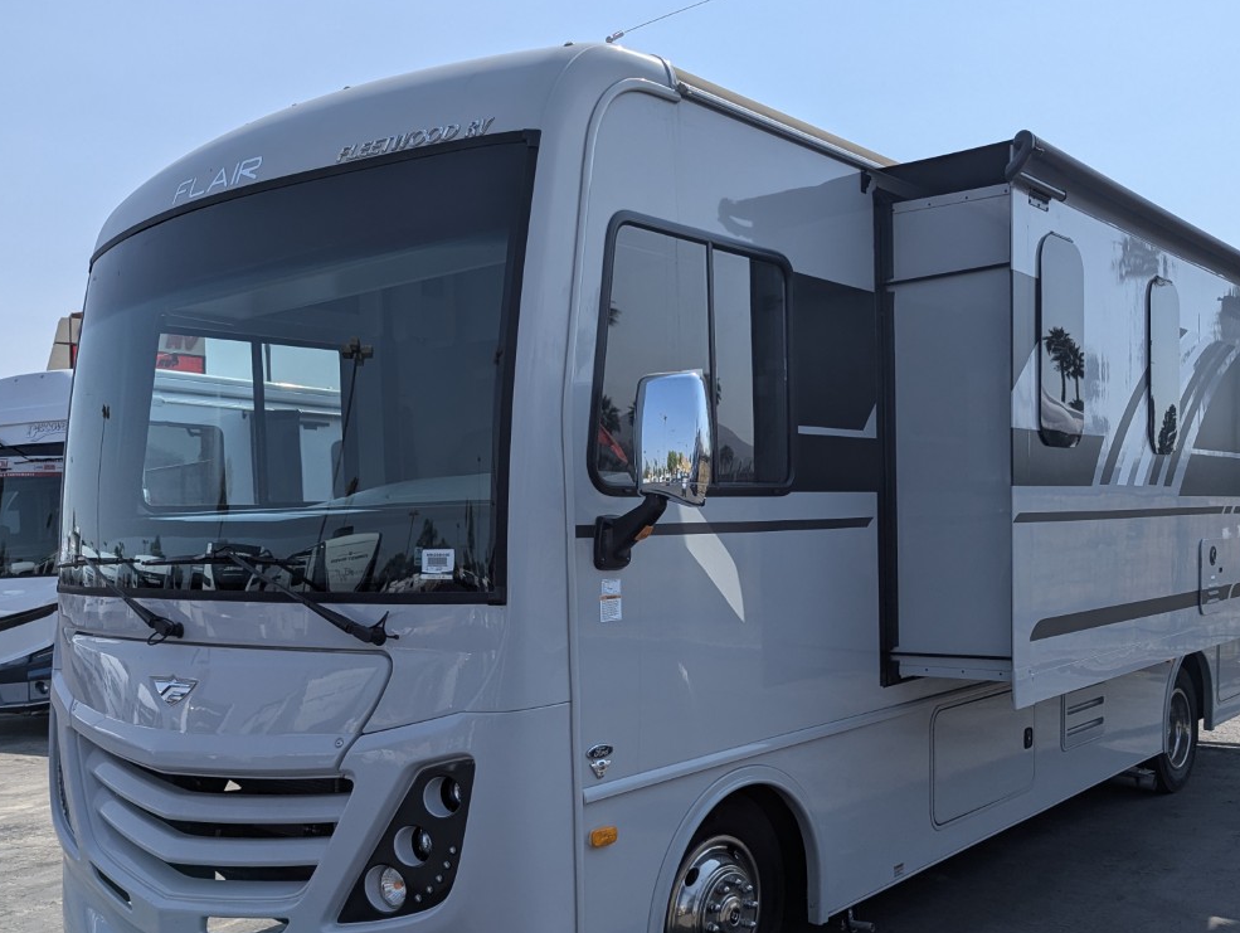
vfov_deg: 41.5
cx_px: 719
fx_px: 1219
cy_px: 594
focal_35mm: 34
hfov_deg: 53.7
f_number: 1.85
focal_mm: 6.81
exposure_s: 1/3774
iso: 48
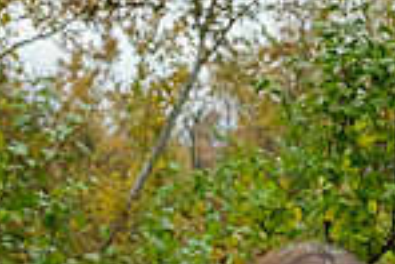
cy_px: 410
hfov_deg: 17.7
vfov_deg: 11.6
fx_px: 1241
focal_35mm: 113
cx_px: 383
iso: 400
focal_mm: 24
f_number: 5.6
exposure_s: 1/640
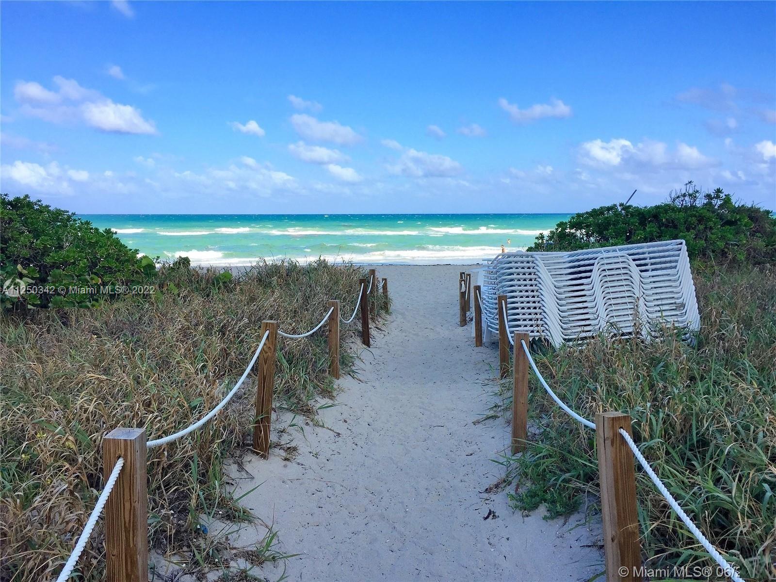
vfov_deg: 48.2
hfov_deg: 61.7
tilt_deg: -4.9
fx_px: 650
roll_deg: -1.1
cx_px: 388
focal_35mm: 29
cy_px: 291
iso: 32
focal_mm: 4.15
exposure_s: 1/1412
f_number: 2.2
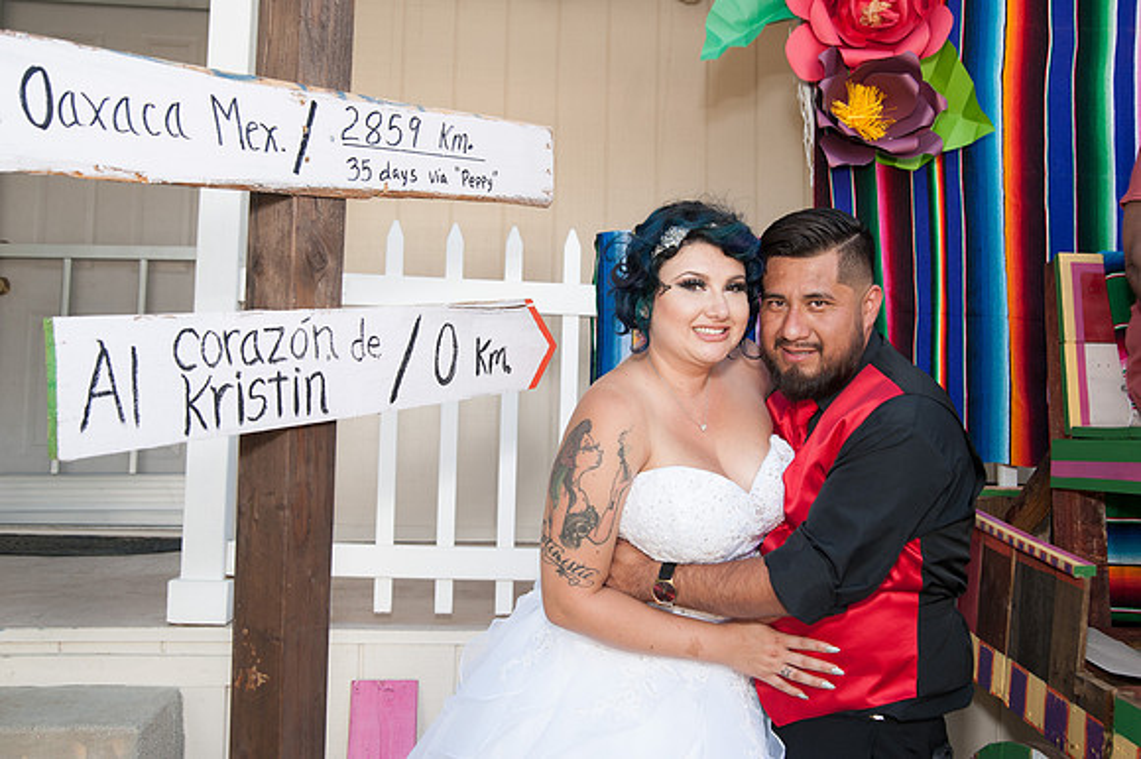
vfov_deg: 41.1
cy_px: 380
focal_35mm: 32
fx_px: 1014
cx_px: 570
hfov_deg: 58.7
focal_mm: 32
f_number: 6.3
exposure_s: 1/160
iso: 200
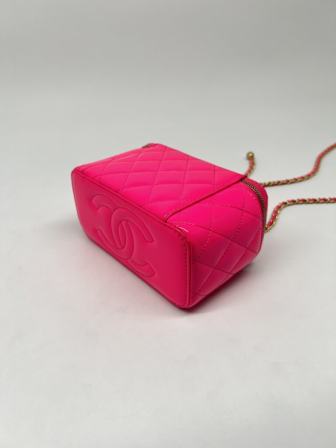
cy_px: 224
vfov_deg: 67.3
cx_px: 168
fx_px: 336
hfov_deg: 53.1
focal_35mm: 26
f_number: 1.5
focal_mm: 5.7
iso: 32
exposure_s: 1/113
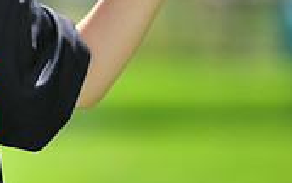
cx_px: -127
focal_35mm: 686
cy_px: -115
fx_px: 5466
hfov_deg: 3.1
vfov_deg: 1.9
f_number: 4.5
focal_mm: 200
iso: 200
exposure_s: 1/800
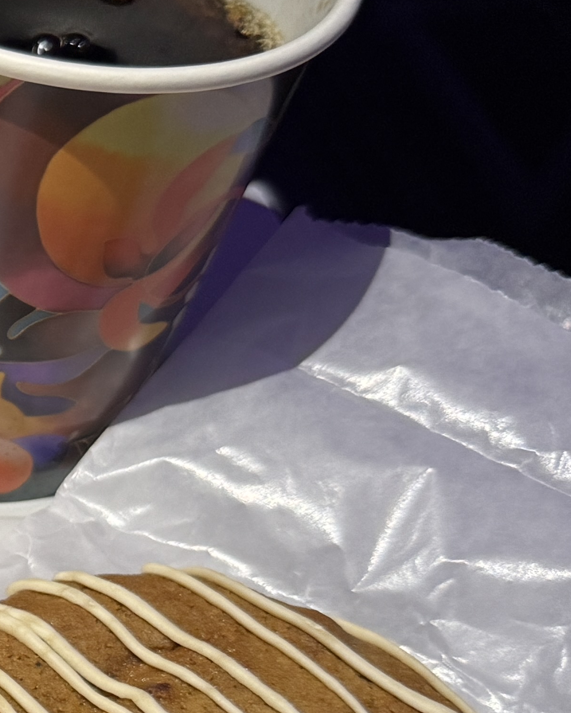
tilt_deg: -43.1
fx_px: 1879
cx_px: -538
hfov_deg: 14.6
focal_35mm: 89
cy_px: 478
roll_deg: +0.9
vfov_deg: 21.4
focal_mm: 6.76
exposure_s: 1/54
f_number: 1.78
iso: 200
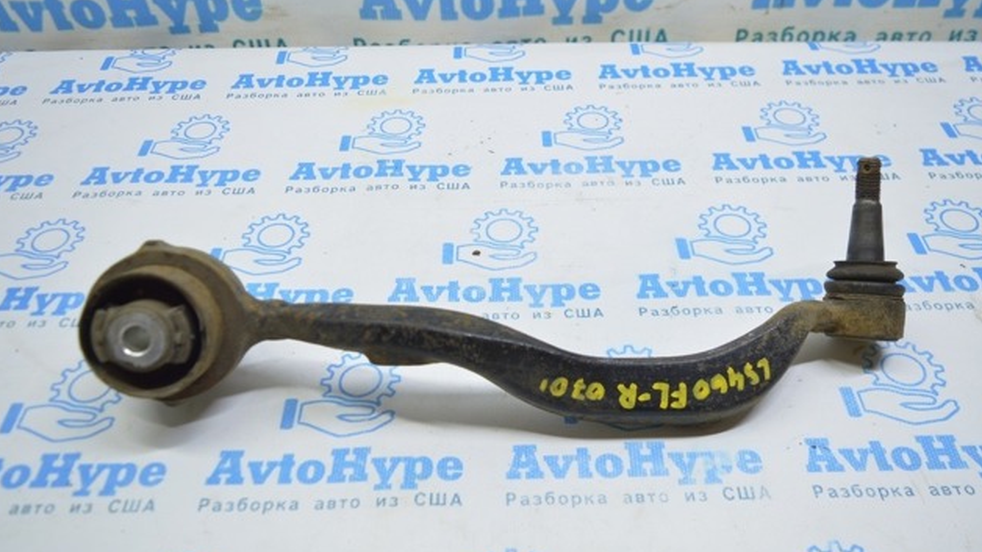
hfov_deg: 61.0
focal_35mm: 32
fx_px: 833
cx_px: 483
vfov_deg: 36.6
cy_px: 303
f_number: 3.5
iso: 400
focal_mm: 20
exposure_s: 1/60
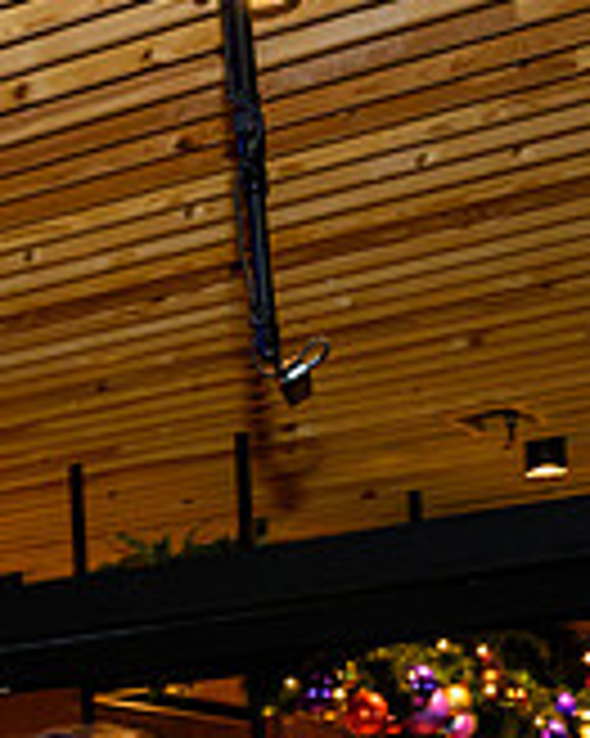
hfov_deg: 12.0
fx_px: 2578
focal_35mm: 118
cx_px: -471
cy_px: 886
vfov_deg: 15.7
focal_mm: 30.5
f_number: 3.5
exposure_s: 1/160
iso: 3200
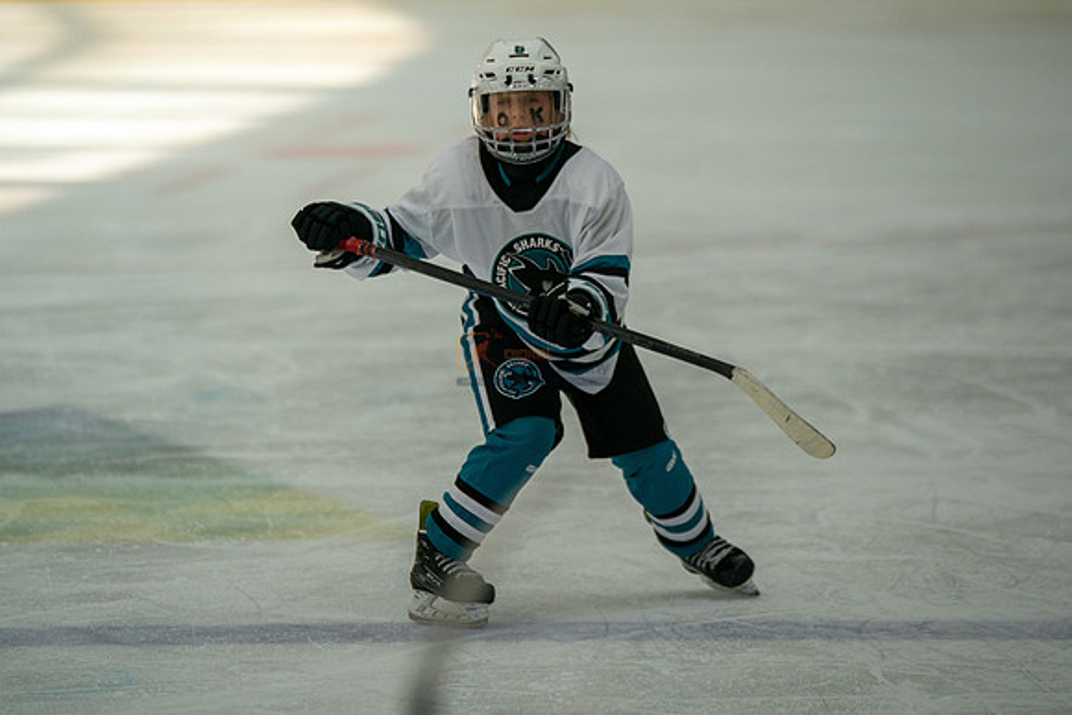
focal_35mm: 327
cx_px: 536
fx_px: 9749
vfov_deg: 4.2
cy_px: 267
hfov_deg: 6.3
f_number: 3.2
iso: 1600
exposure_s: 1/6400
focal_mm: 261
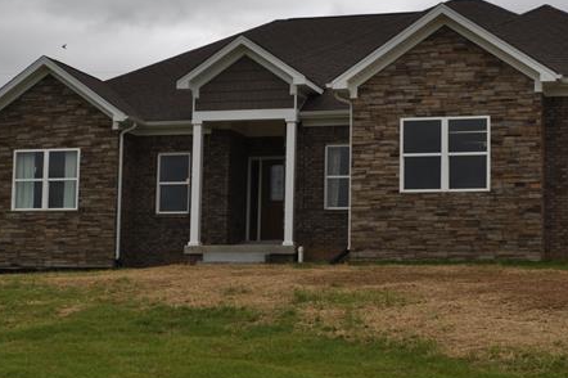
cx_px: 334
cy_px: 173
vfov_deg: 14.0
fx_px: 1541
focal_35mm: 98
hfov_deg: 20.9
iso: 200
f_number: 16
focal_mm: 45
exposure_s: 1/200
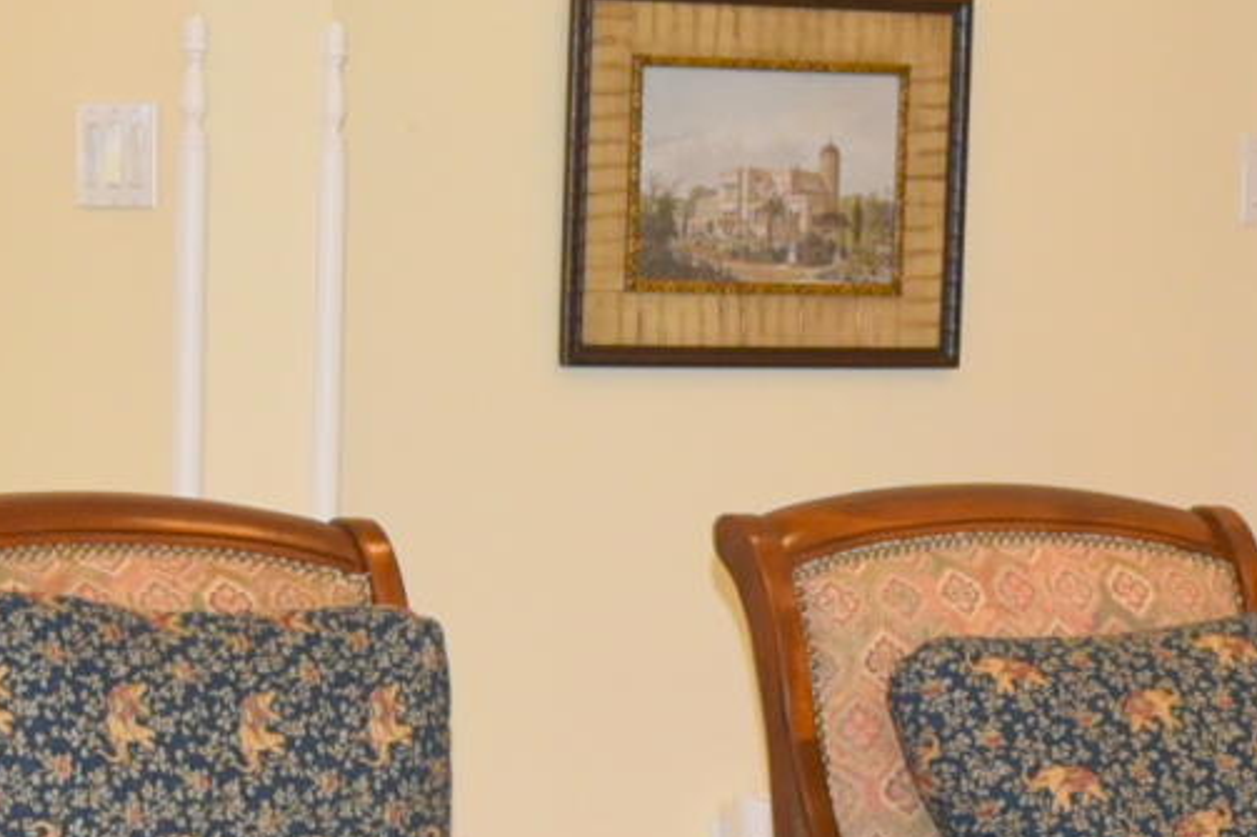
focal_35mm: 185
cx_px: 642
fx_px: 6457
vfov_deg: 7.4
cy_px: 592
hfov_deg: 11.1
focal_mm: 31
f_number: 5
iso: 800
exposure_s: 1/100
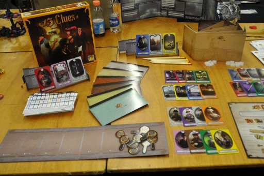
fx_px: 264
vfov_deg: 36.8
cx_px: 132
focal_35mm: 36
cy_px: 88
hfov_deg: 53.2
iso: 800
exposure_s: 1/60
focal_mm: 24
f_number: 3.8
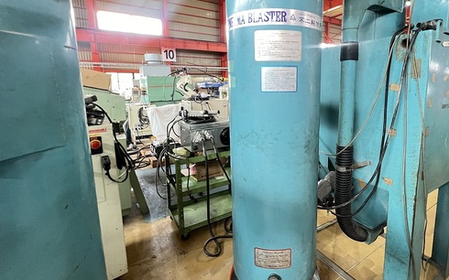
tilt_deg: -9.4
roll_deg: +0.0
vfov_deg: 64.6
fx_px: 220
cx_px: 275
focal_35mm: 18
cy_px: 118
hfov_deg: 89.6
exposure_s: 1/60
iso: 400
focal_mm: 1.57
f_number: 1.8
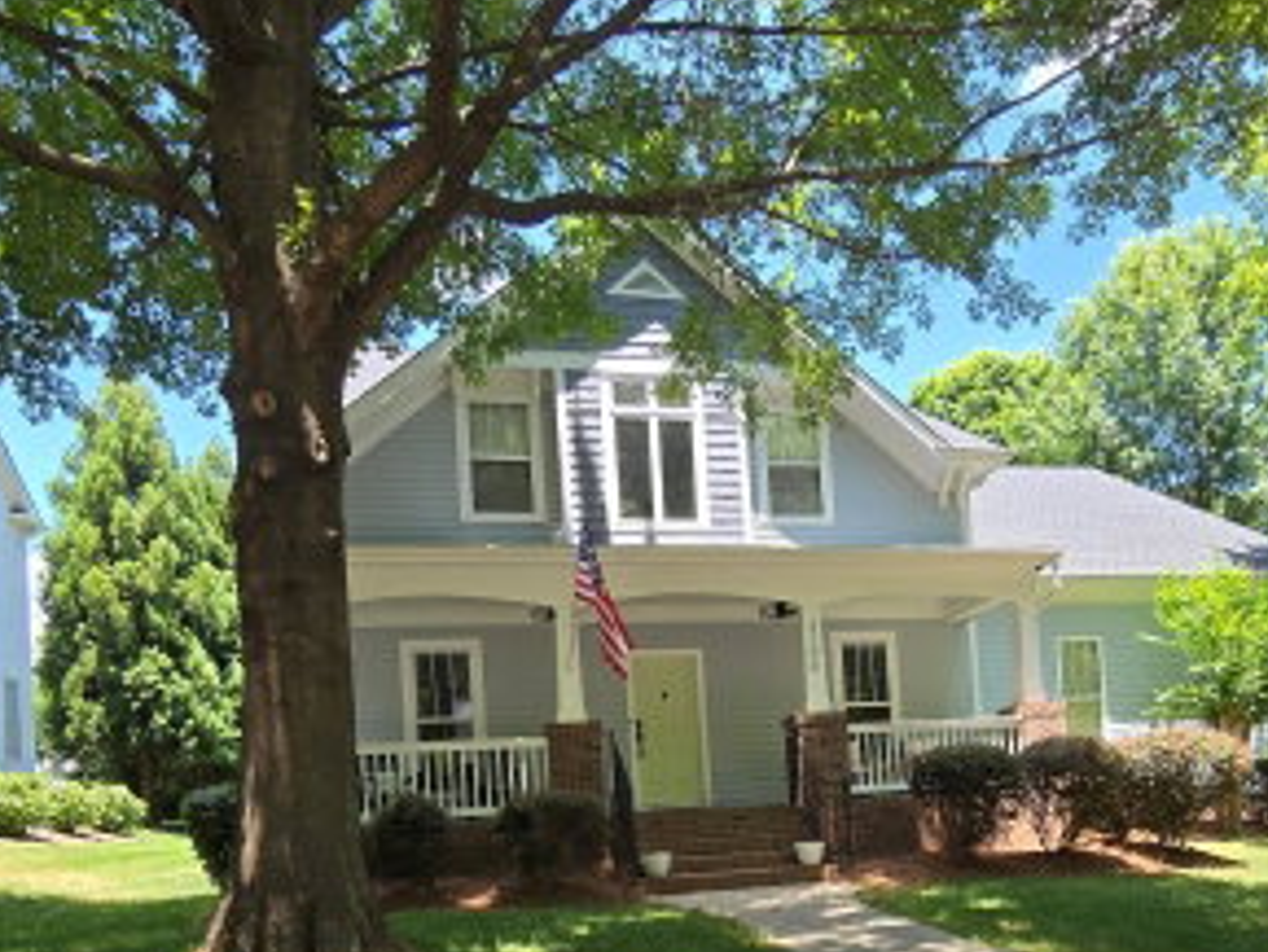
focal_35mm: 23
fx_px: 843
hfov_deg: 73.7
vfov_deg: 54.5
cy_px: 772
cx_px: 698
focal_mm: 2.2
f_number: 2.2
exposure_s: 1/431
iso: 50
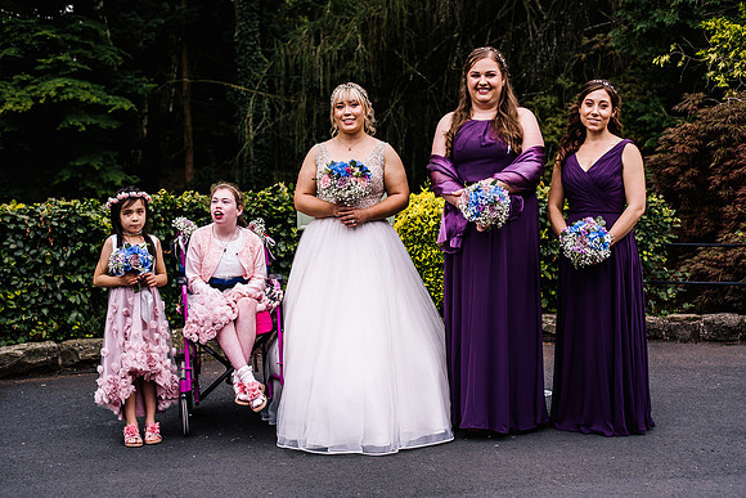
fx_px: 1036
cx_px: 373
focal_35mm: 50
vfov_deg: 27.0
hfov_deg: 39.6
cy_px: 249
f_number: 4
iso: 160
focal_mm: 50
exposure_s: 1/500
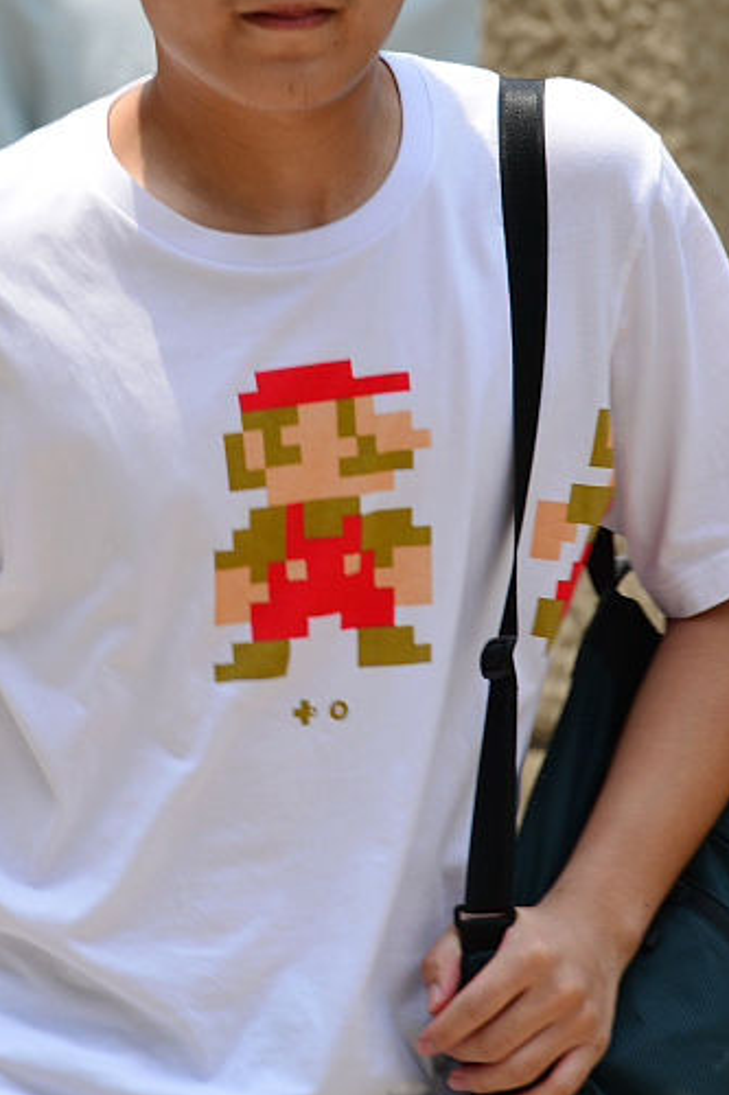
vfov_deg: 2.1
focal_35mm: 960
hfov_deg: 1.4
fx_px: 29178
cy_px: 328
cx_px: 243
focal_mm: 400
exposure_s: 1/125
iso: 100
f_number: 9
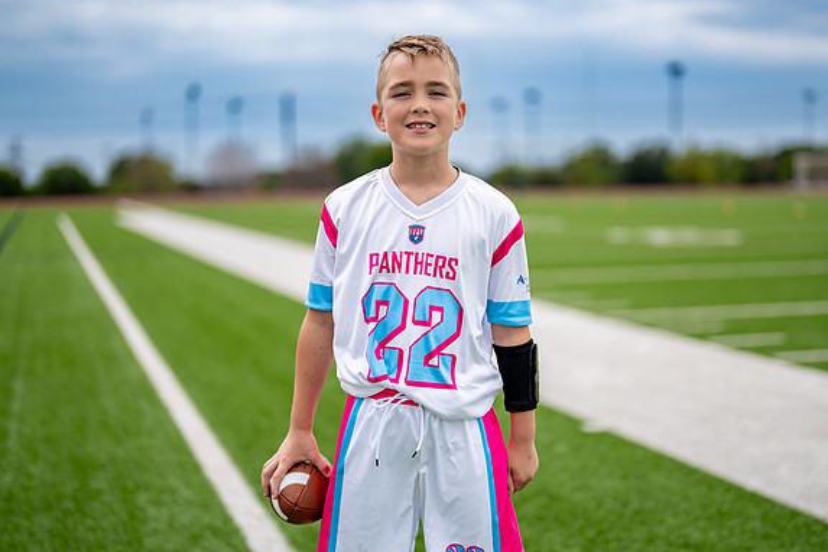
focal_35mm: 61
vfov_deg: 22.3
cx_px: 436
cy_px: 289
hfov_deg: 32.9
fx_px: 1403
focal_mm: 50
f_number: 1.2
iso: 100
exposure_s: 1/12800
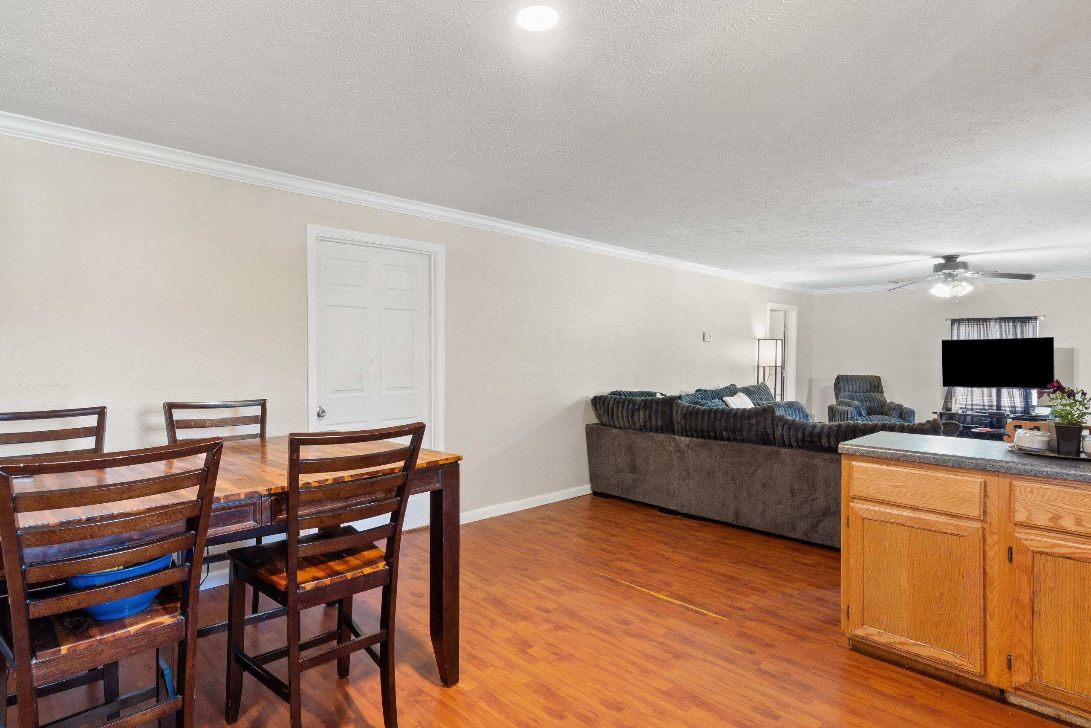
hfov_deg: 89.9
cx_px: 517
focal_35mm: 18
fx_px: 545
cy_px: 365
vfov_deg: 67.4
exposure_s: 6
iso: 100
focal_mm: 10
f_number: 8
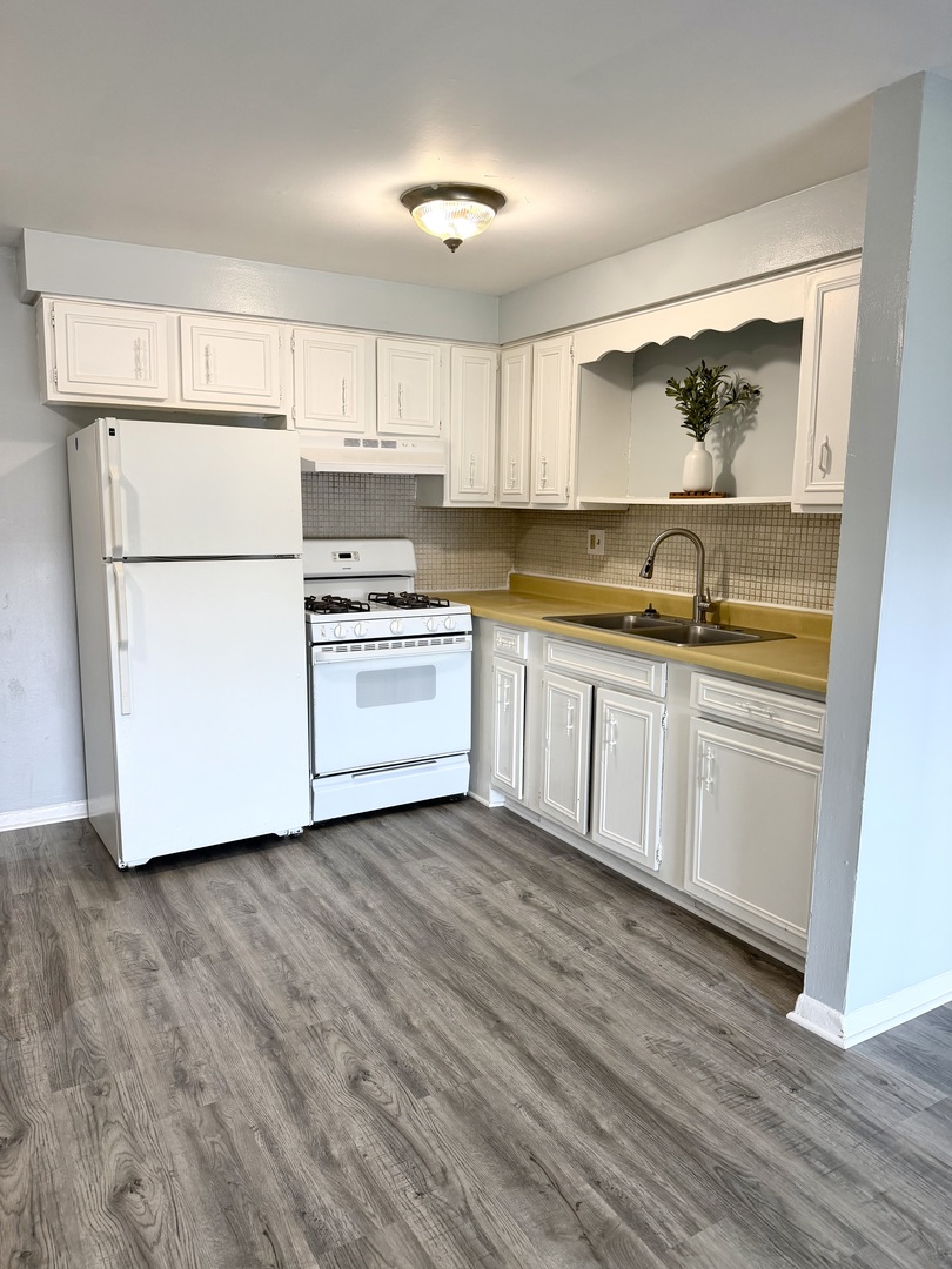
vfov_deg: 71.6
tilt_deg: -9.2
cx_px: 476
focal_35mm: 24
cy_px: 634
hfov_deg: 56.8
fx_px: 880
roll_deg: -0.4
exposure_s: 1/120
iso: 160
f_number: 1.78
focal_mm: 6.76
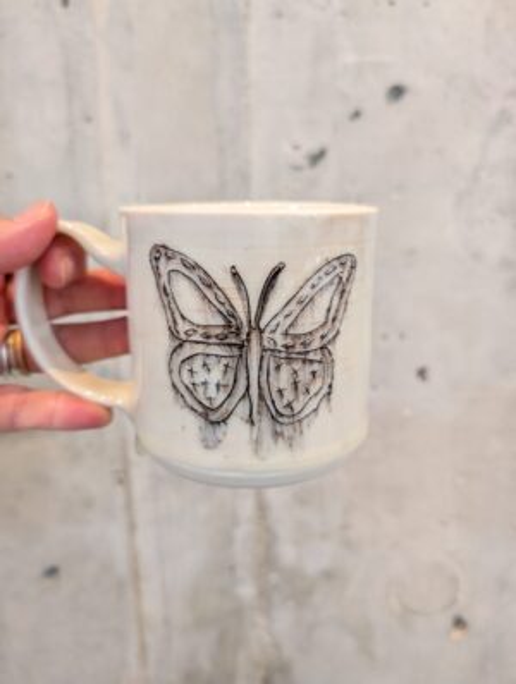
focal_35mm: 24
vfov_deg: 71.5
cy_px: 342
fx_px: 475
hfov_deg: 57.0
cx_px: 258
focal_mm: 6.9
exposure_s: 1/120
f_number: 1.68
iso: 450
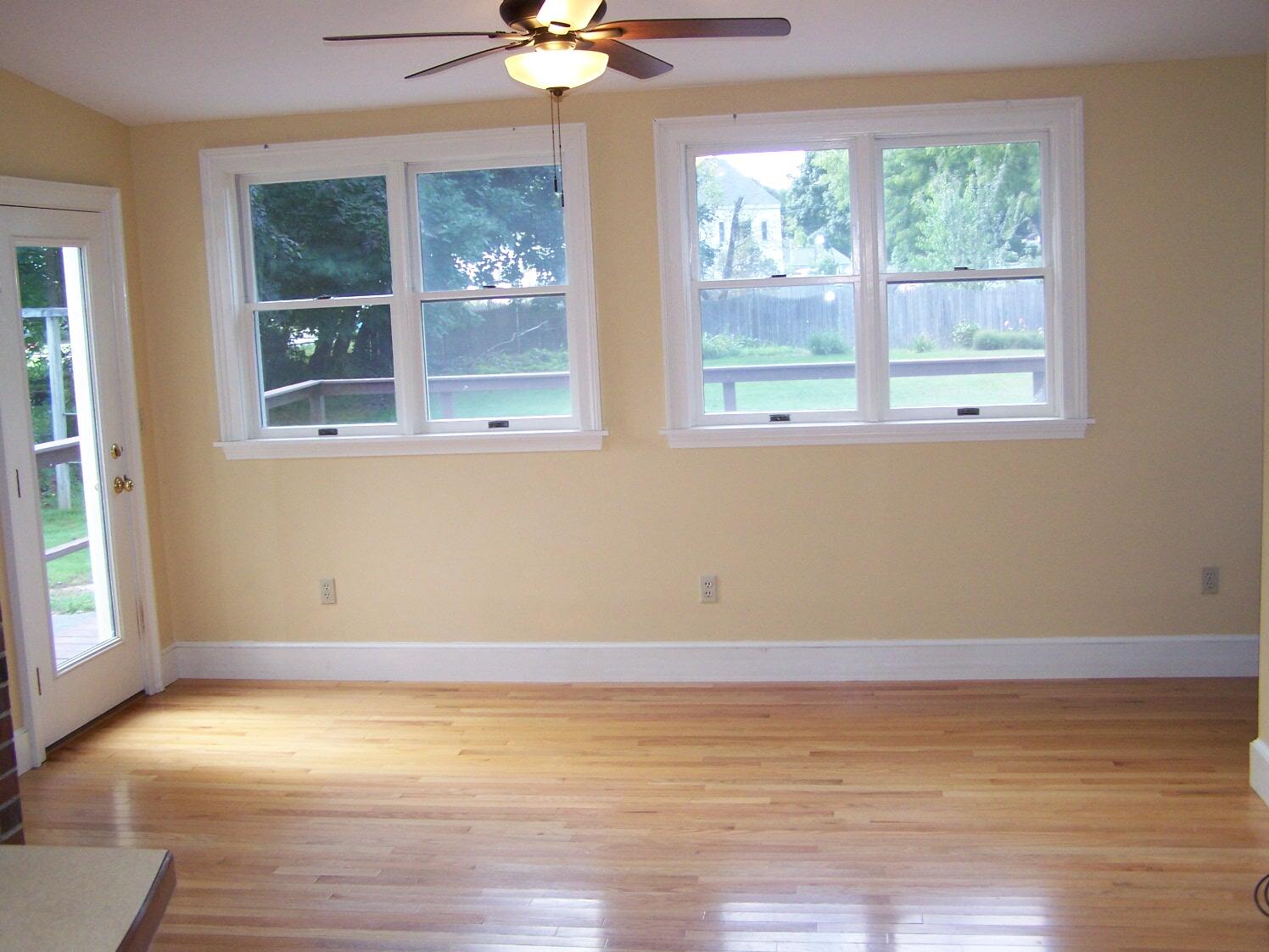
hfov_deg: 49.0
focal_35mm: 38
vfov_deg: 37.7
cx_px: 634
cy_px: 476
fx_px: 1393
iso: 160
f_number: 2.8
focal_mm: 6.3
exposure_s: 1/100
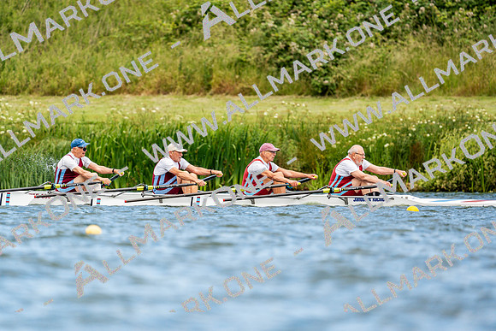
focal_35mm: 547
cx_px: 248
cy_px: 166
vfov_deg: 2.5
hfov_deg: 3.8
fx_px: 7538
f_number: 6.3
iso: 500
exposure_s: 1/2000
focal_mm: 547
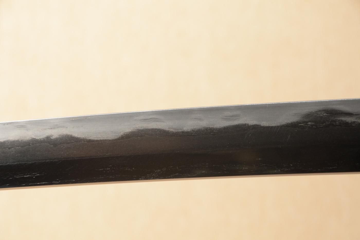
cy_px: 120
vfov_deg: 7.6
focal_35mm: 180
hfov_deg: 11.4
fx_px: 1798
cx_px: 180
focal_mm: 120
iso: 400
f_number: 11
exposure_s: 1/1.6
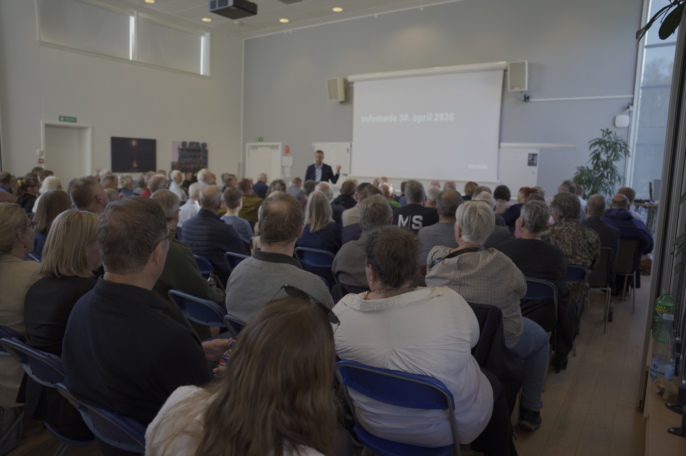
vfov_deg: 53.0
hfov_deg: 73.8
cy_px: 228
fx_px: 457
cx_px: 343
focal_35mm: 24
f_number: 2.8
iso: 125
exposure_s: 1/60
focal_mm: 24
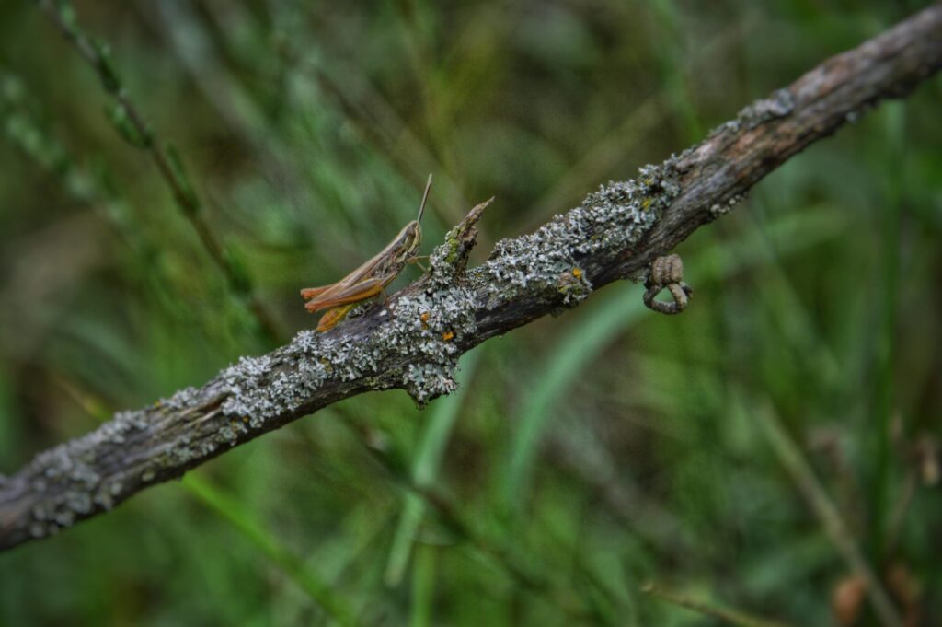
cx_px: 471
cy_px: 314
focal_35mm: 158
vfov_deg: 8.7
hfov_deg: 13.1
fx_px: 4118
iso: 100
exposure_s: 1/320
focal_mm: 105
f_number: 5.6
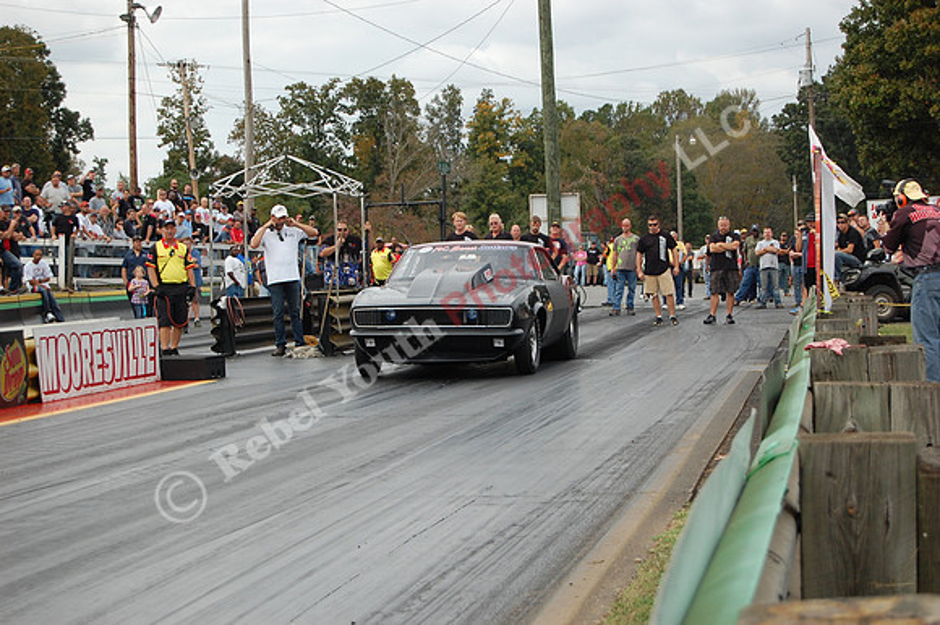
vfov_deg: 16.5
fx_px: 2153
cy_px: 312
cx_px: 470
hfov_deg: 24.6
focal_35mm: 82
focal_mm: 55
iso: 400
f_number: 5.6
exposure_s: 1/640
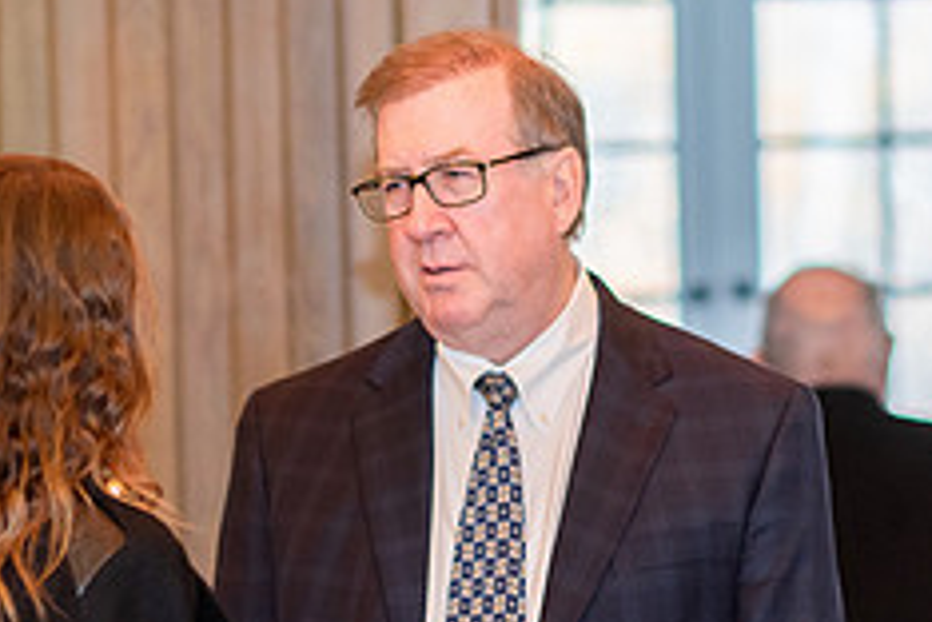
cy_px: 503
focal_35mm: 228
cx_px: 421
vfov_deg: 6.0
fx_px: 5902
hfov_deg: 9.0
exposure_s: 1/200
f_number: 2
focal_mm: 85
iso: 800
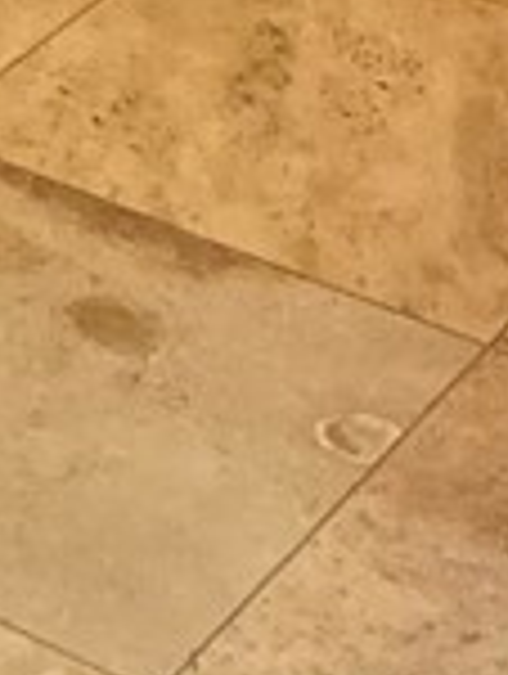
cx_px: -656
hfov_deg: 7.9
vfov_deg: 9.9
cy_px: -918
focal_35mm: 177
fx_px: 3454
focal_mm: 4.25
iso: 500
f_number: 1.8
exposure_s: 1/60
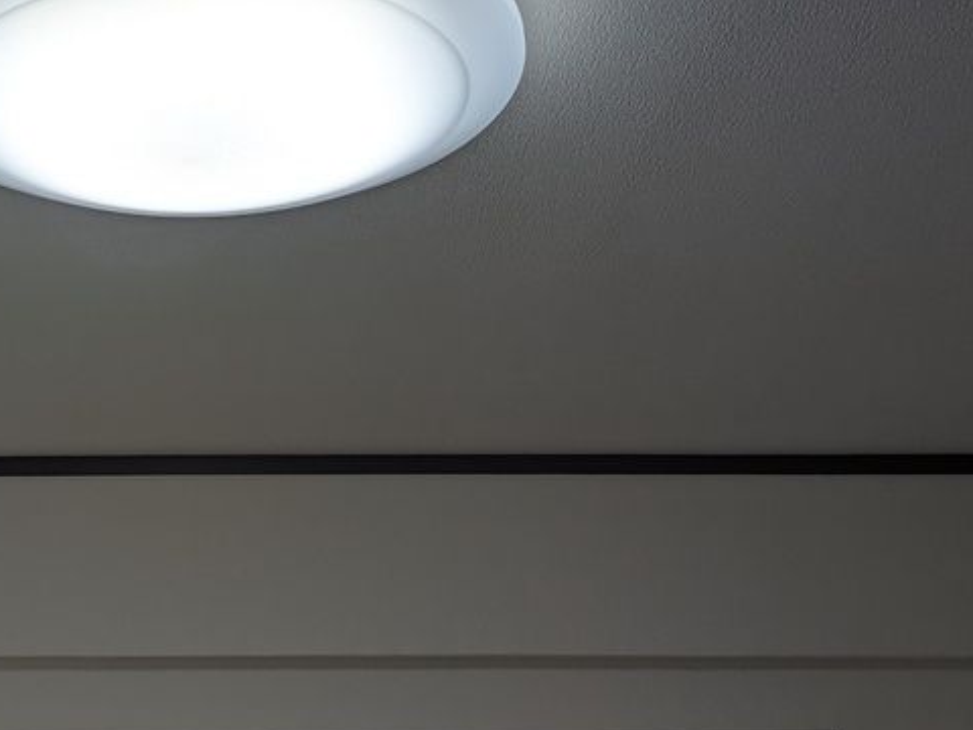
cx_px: 199
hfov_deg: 36.9
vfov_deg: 28.5
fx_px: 1405
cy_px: 142
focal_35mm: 50
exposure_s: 1/748
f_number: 1.89
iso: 61
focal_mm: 5.43
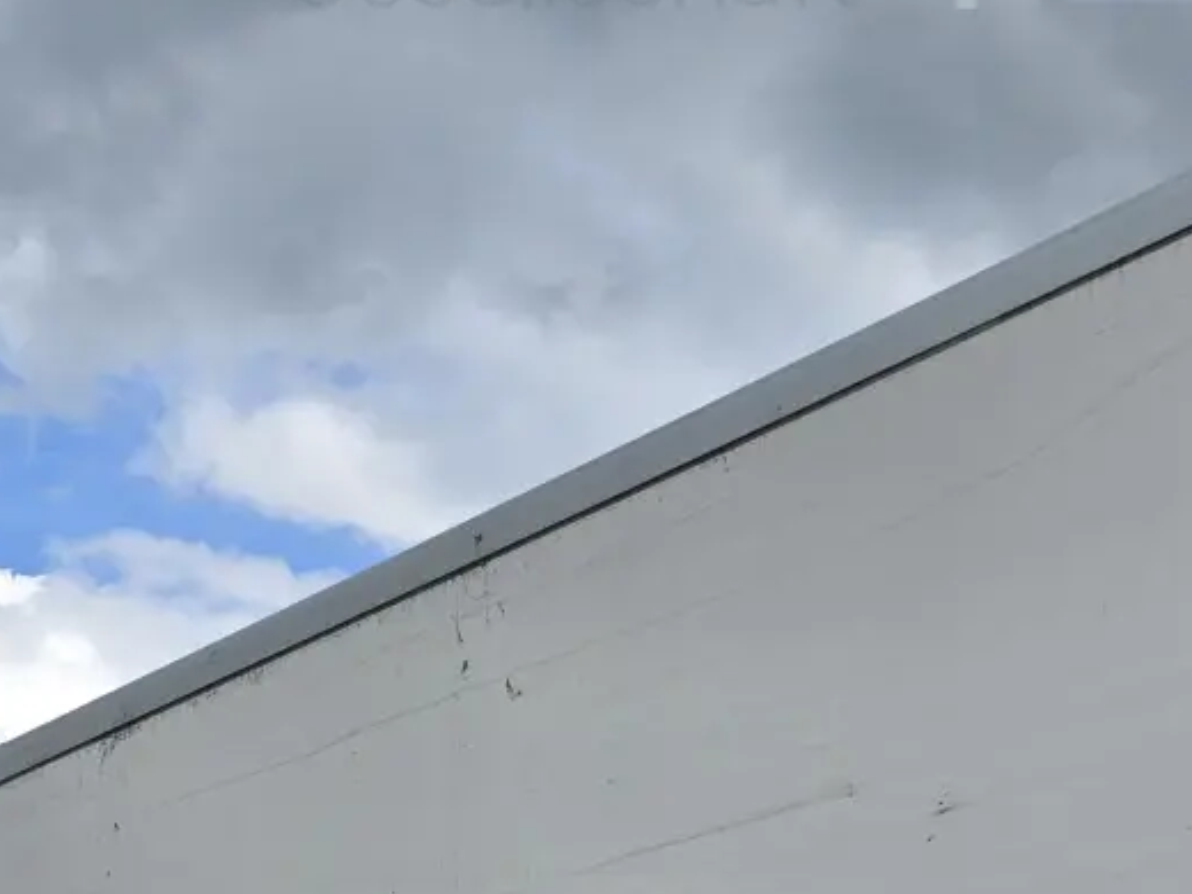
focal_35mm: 85
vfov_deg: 16.8
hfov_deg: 20.8
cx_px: 1582
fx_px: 2927
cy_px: 988
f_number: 1.7
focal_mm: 6.3
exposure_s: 1/786
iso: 12
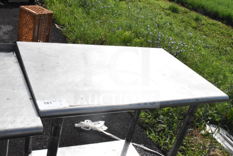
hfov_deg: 49.5
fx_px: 252
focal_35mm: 39
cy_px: 78
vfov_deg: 34.2
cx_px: 116
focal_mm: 26
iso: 6400
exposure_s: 1/2500
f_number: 25
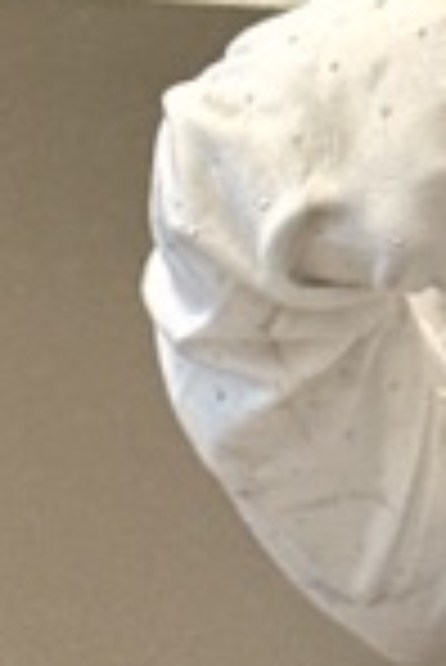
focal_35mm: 303
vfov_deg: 6.8
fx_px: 5617
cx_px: 1115
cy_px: 382
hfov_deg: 4.4
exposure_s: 1/50
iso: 250
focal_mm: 6.76
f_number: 1.78
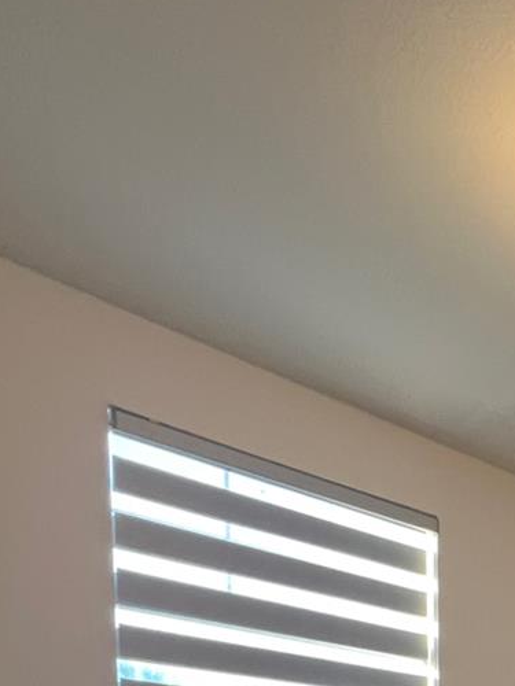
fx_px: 774
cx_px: 660
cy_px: 903
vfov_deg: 33.8
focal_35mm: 39
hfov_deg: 29.9
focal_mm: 1.57
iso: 250
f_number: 1.8
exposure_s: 1/60
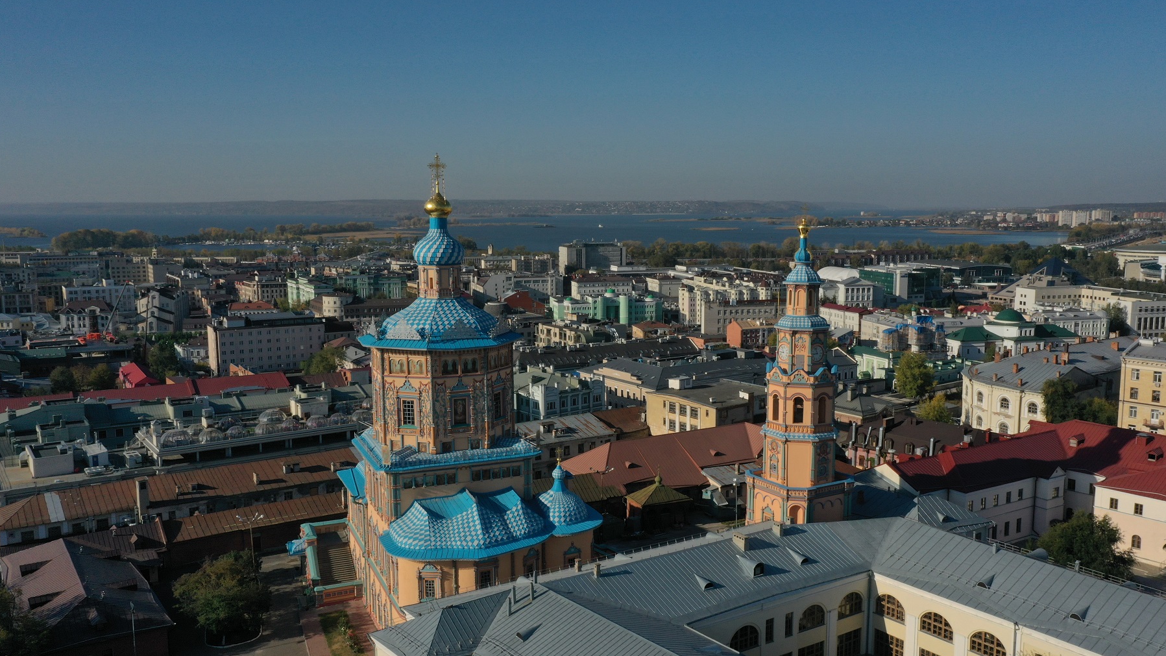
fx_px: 958
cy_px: 345
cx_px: 611
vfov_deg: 37.8
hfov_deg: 62.6
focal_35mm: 31
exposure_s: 1/400
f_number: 10
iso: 100
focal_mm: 10.26
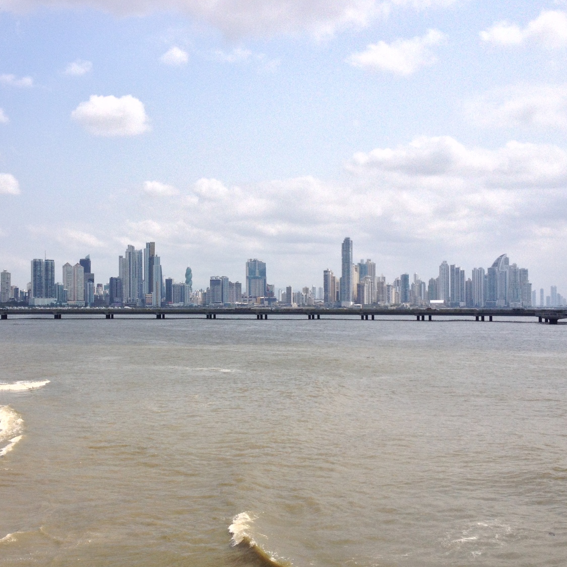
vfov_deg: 38.3
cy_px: 301
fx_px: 815
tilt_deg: -3.1
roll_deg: +0.2
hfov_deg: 38.2
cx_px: 226
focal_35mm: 44
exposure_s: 1/3690
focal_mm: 4.28
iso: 50
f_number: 2.4
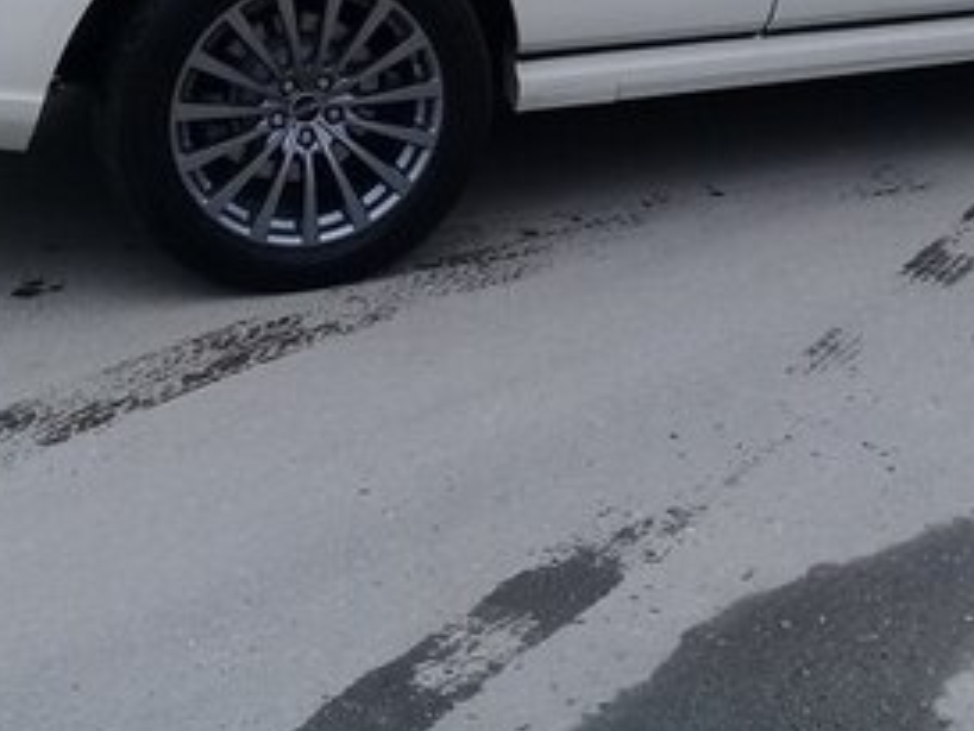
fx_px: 2111
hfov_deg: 25.7
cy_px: -134
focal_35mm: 75
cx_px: 731
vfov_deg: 18.7
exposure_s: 1/657
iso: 50
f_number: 2.2
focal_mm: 3.3
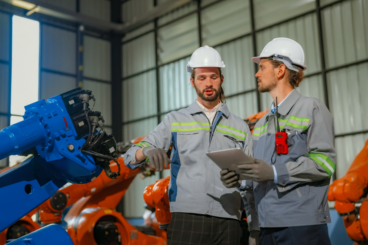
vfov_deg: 27.0
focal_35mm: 50
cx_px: 184
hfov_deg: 39.6
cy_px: 122
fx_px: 511
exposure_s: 1/290
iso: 800
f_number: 1.8
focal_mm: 50
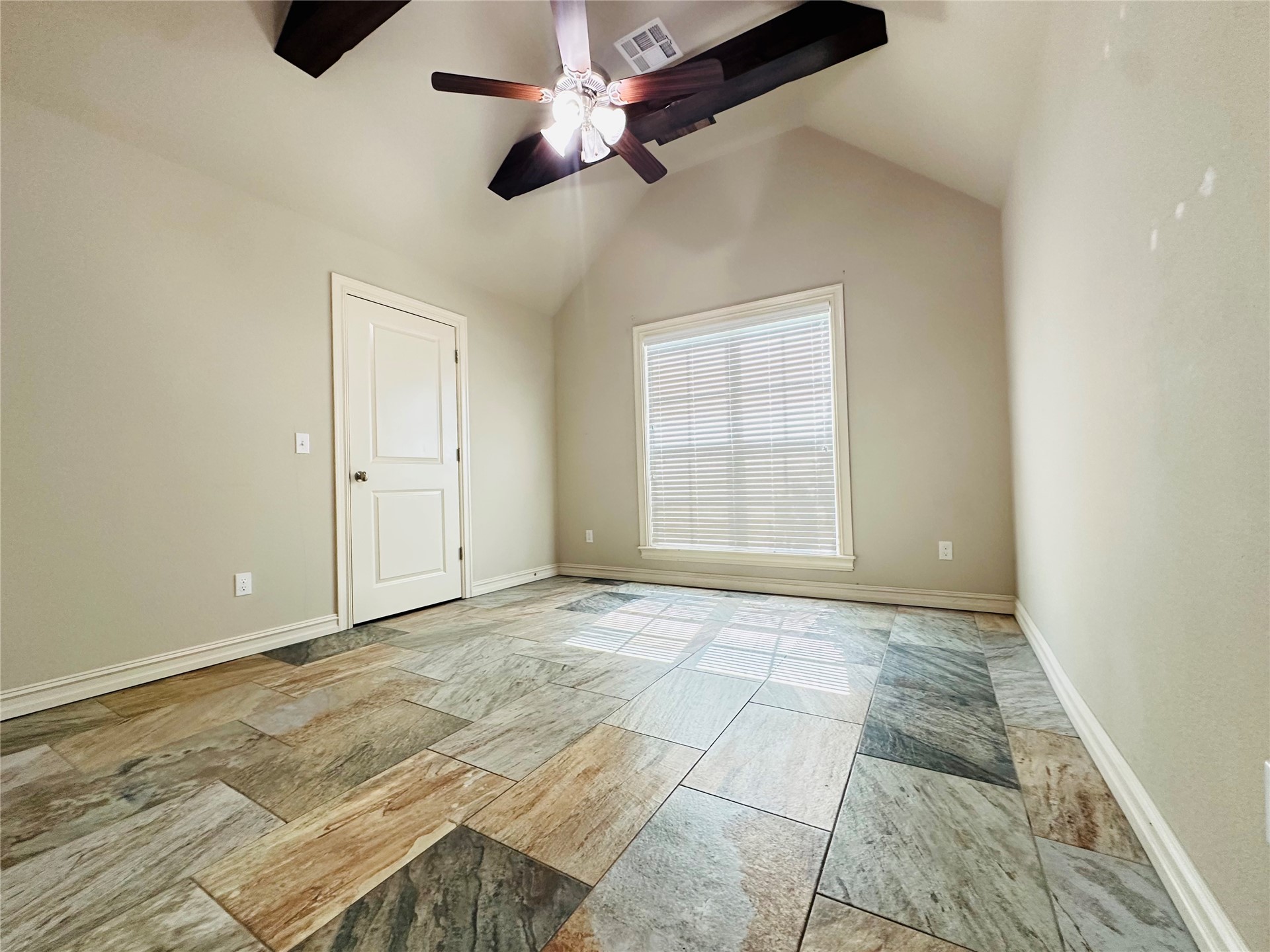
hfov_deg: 102.1
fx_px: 514
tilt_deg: +0.5
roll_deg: +0.7
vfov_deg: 85.7
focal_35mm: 14
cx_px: 635
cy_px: 476
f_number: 2.2
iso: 320
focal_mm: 2.22
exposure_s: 1/60
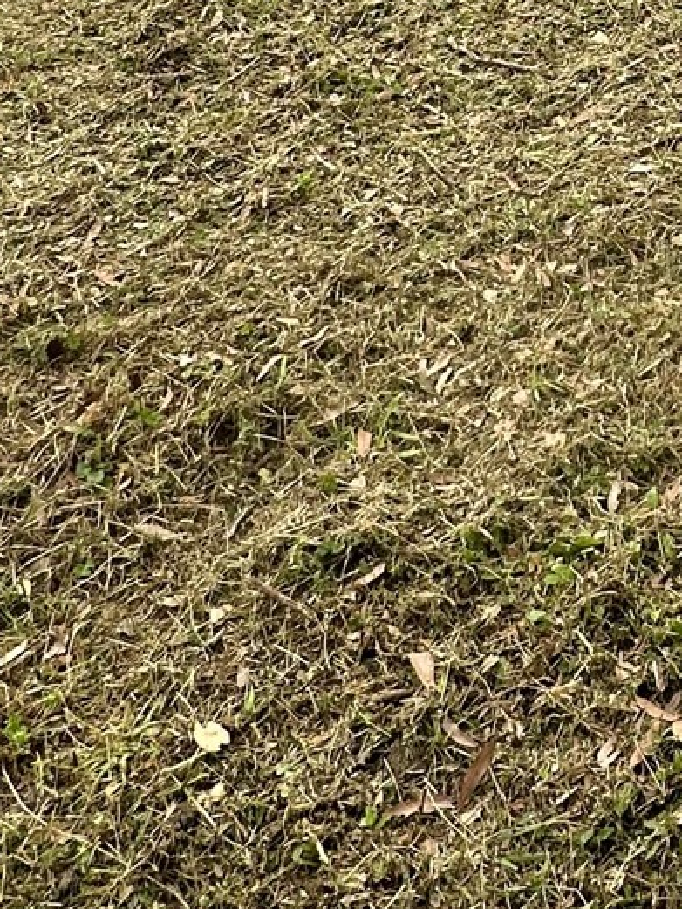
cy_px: -72
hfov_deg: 23.6
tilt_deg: -23.6
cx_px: 874
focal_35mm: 55
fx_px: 1444
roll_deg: -1.3
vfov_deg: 31.3
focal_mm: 2.22
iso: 40
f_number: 2.2
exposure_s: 1/612
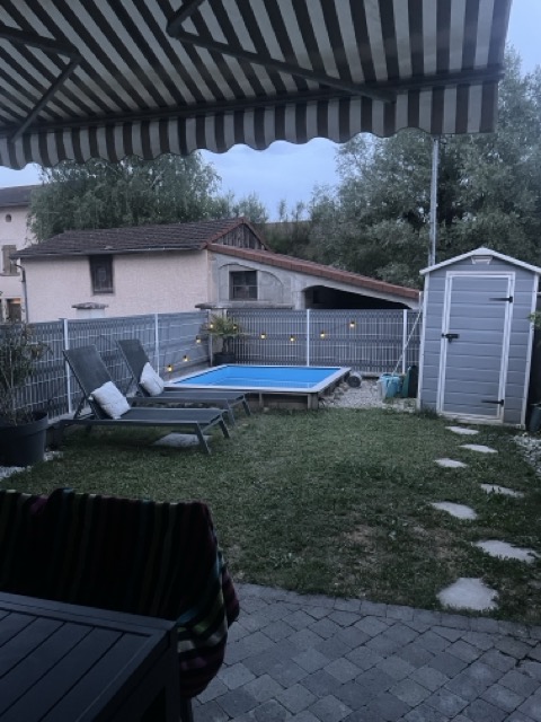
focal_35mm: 26
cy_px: 361
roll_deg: +0.4
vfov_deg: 67.3
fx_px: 542
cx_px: 270
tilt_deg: -6.2
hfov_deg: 53.1
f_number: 1.6
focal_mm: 4.2
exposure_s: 1/30
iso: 1000
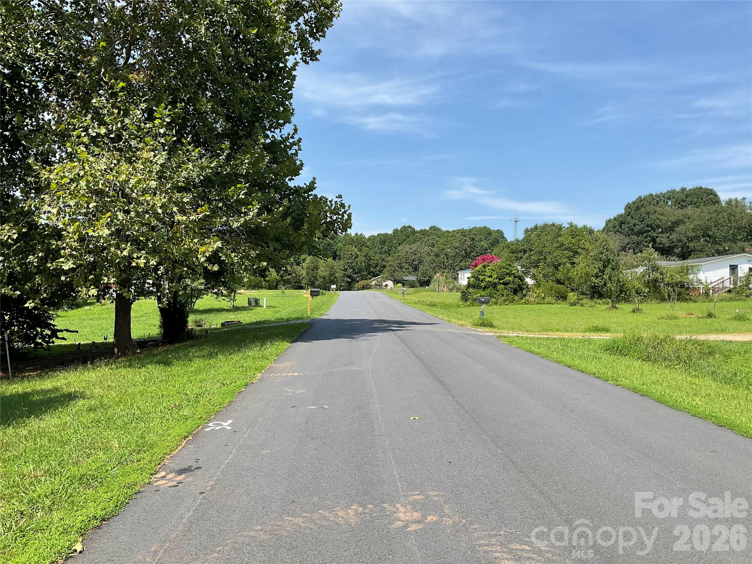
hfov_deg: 61.7
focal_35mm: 29
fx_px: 630
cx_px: 376
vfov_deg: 48.2
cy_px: 282
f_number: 1.8
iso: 16
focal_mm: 3
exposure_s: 1/1451
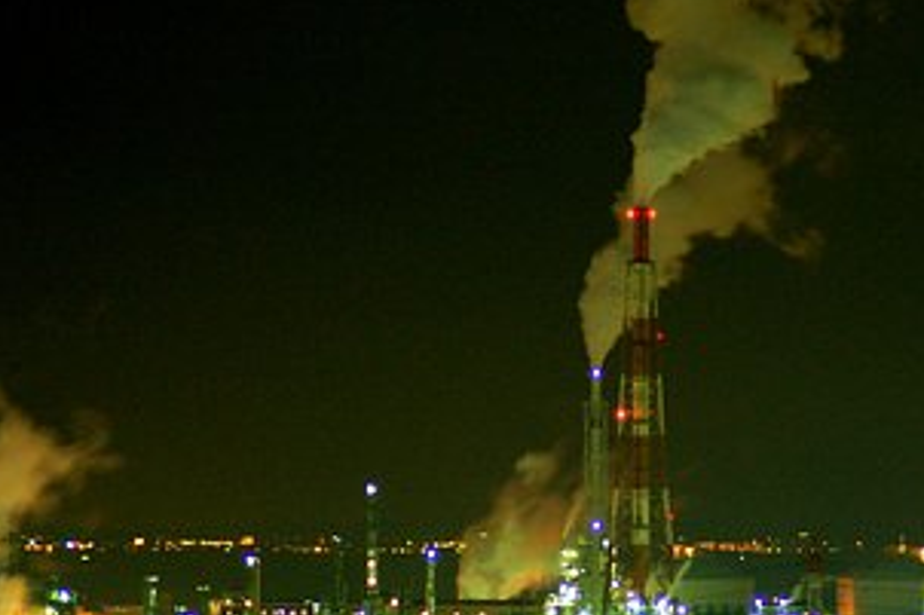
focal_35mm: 343
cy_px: 404
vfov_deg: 4.0
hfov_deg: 6.0
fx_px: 8795
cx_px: 658
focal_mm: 135
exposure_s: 1.6
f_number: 4.5
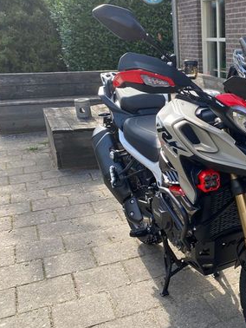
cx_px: 265
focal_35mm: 44
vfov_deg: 42.7
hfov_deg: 29.9
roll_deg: -2.2
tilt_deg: -19.1
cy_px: 197
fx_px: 416
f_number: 1.8
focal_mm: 4.25
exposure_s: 1/495
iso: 32
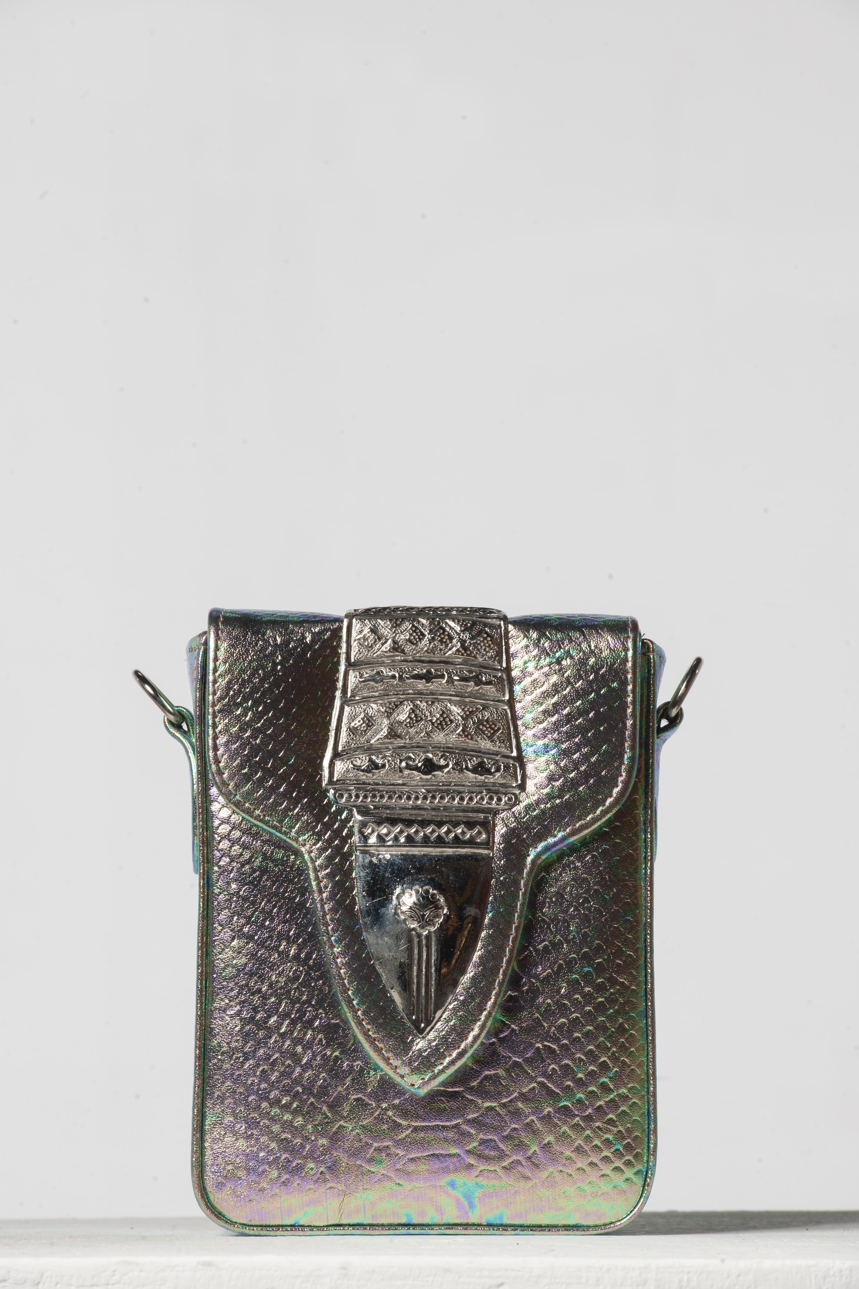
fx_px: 6800
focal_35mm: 190
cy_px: 644
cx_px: 430
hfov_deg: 7.2
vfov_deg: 10.8
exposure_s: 1/125
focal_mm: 190
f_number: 16
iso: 100
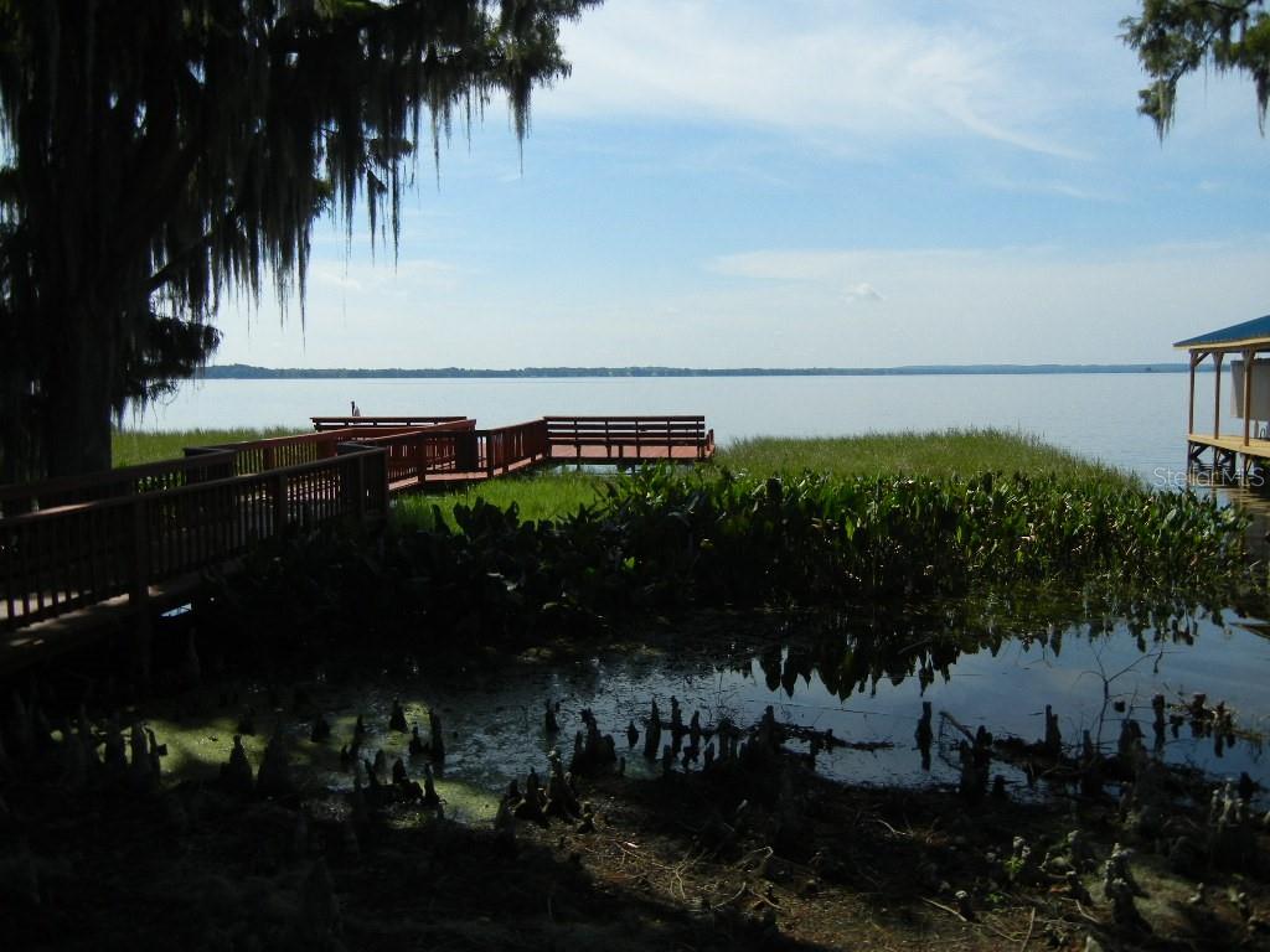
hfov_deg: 60.0
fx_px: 1101
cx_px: 635
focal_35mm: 30
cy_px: 476
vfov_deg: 46.8
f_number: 7
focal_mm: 5.4
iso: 160
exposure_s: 1/658
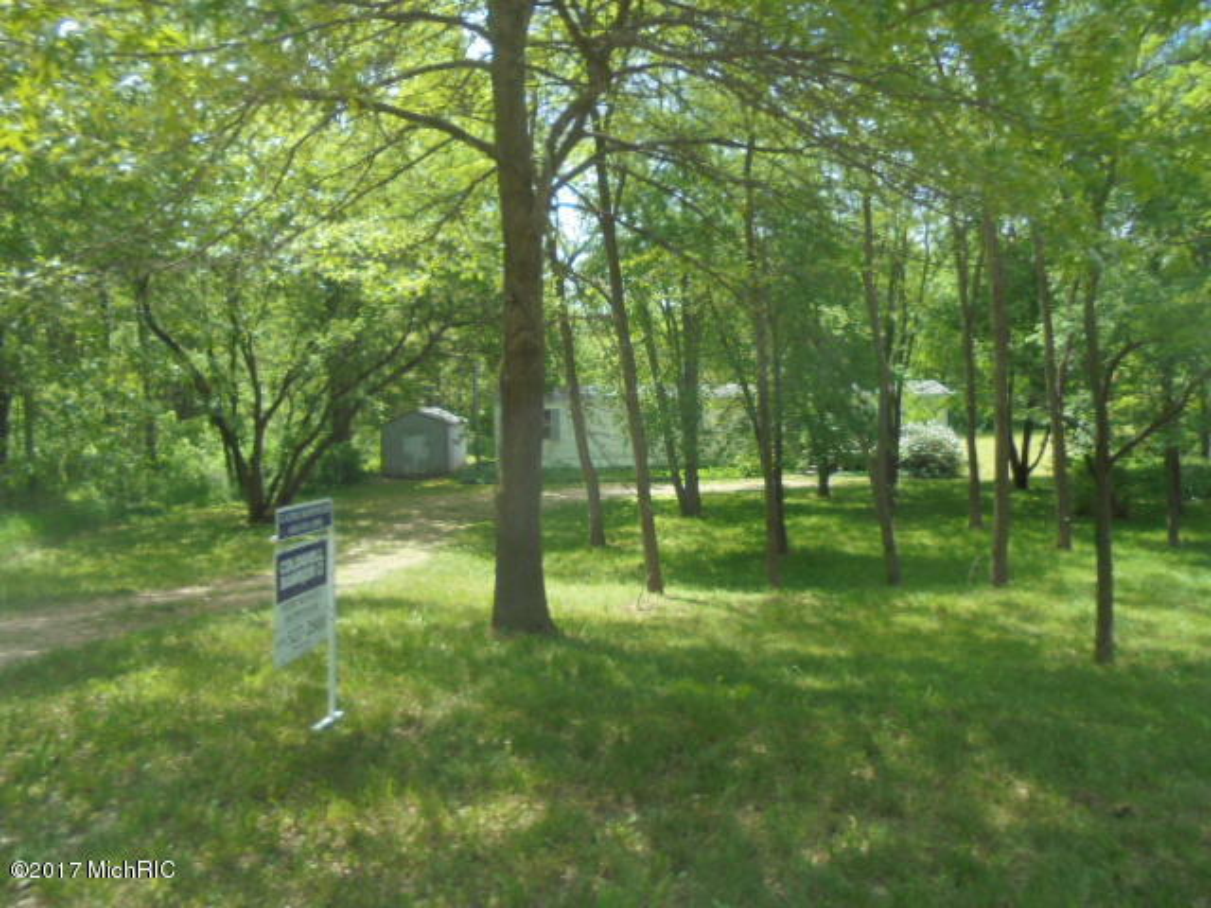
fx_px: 910
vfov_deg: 53.1
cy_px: 454
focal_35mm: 26
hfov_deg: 67.3
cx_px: 606
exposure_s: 1/320
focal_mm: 4.6
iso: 100
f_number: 3.5
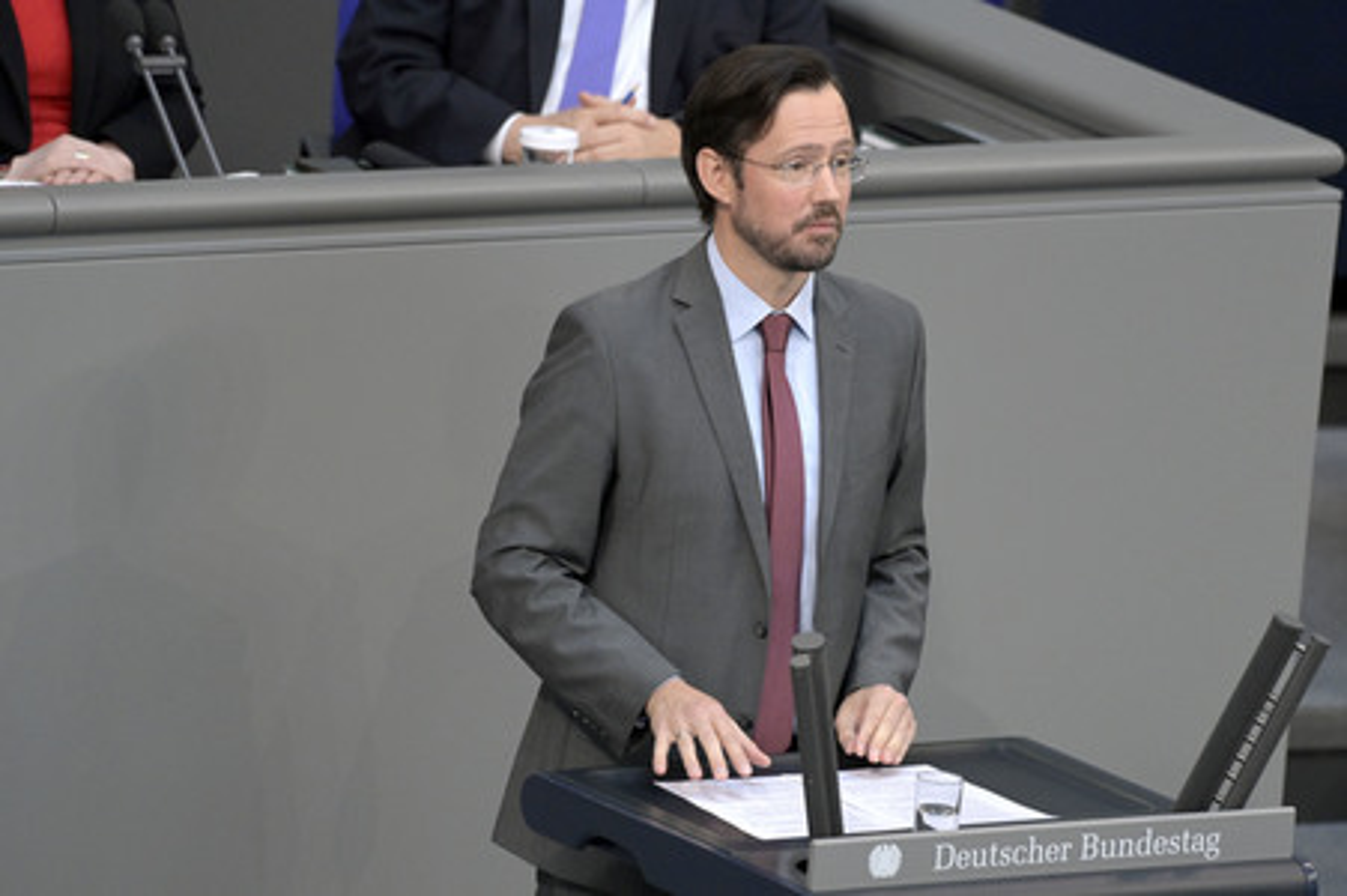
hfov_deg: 5.7
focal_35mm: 360
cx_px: 674
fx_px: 13460
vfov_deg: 3.8
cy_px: 448
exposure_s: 1/500
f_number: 5.6
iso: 8000
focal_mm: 360
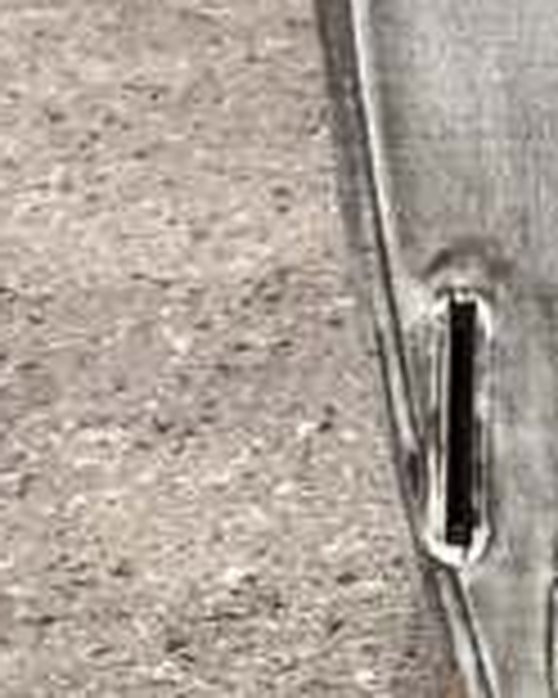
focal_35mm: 156
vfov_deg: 11.6
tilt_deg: -8.4
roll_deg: -1.7
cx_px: 716
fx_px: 3220
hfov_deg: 9.7
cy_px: -509
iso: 160
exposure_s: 1/60
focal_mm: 3.3
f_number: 2.4
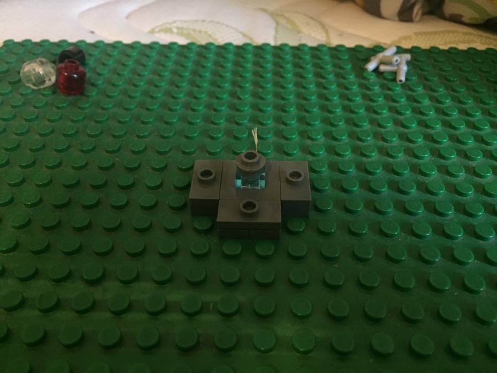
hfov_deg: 61.7
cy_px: 186
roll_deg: -0.6
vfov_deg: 48.2
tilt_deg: -43.1
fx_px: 416
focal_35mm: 29
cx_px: 248
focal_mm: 4.15
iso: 400
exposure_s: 1/17
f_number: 2.2
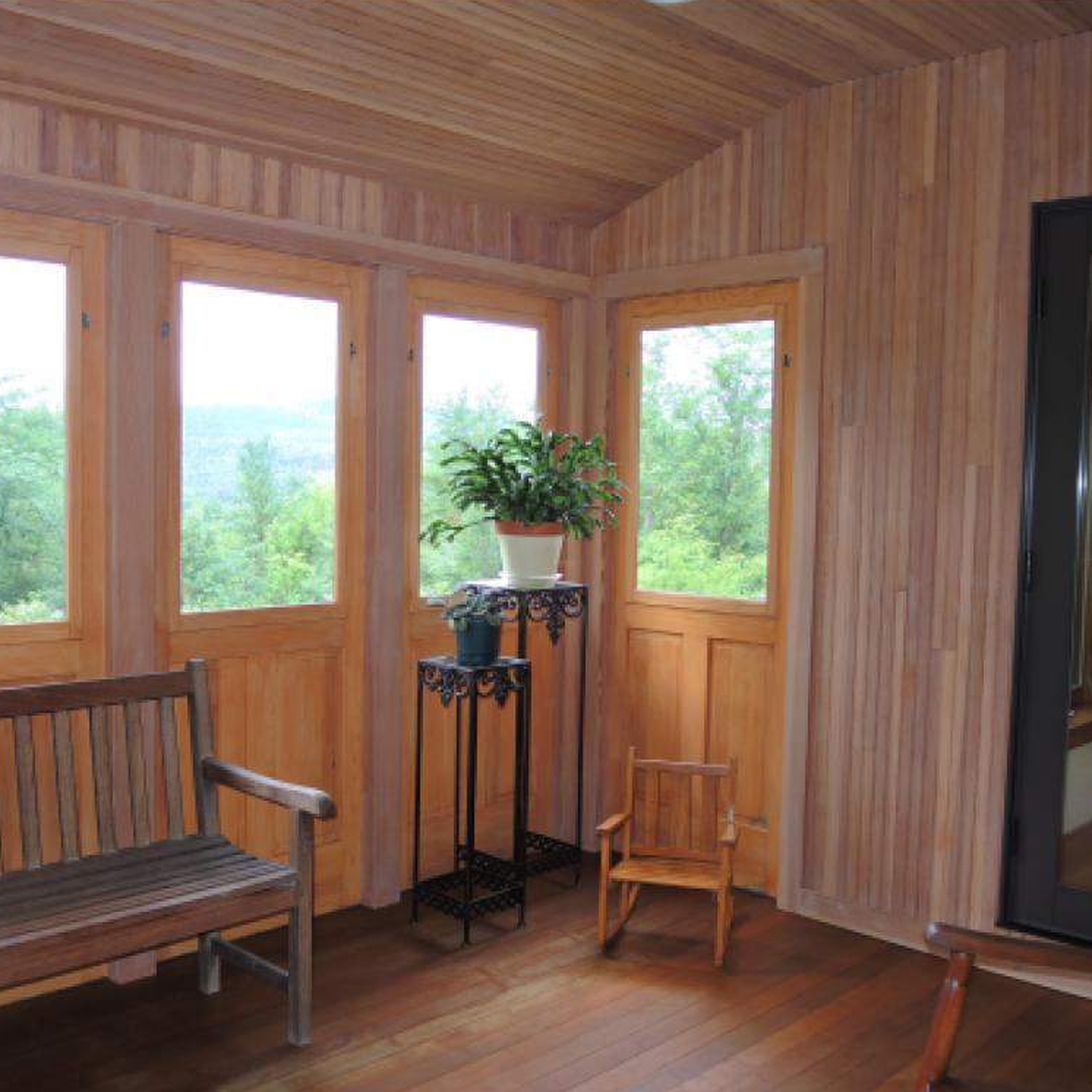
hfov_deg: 48.2
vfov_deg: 48.4
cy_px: 556
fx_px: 1213
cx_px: 454
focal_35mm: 34
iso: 100
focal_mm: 6
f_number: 2
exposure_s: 1/200
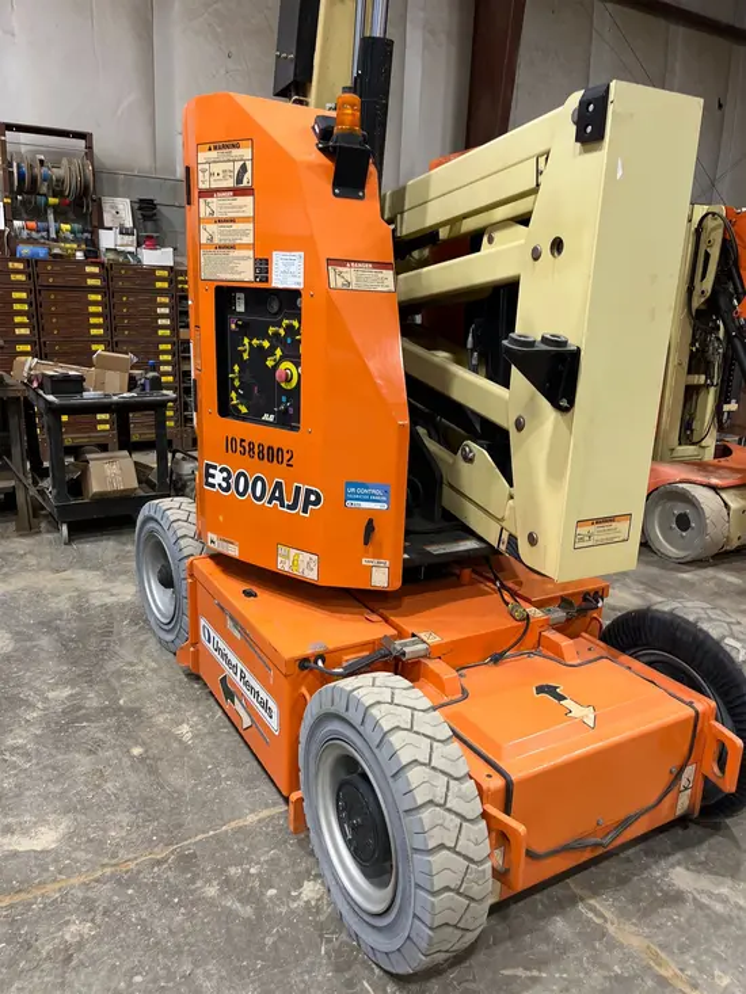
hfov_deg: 53.1
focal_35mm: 26
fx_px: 747
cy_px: 497
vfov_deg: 67.3
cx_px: 373
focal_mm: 5.1
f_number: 1.6
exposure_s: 1/60
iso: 125
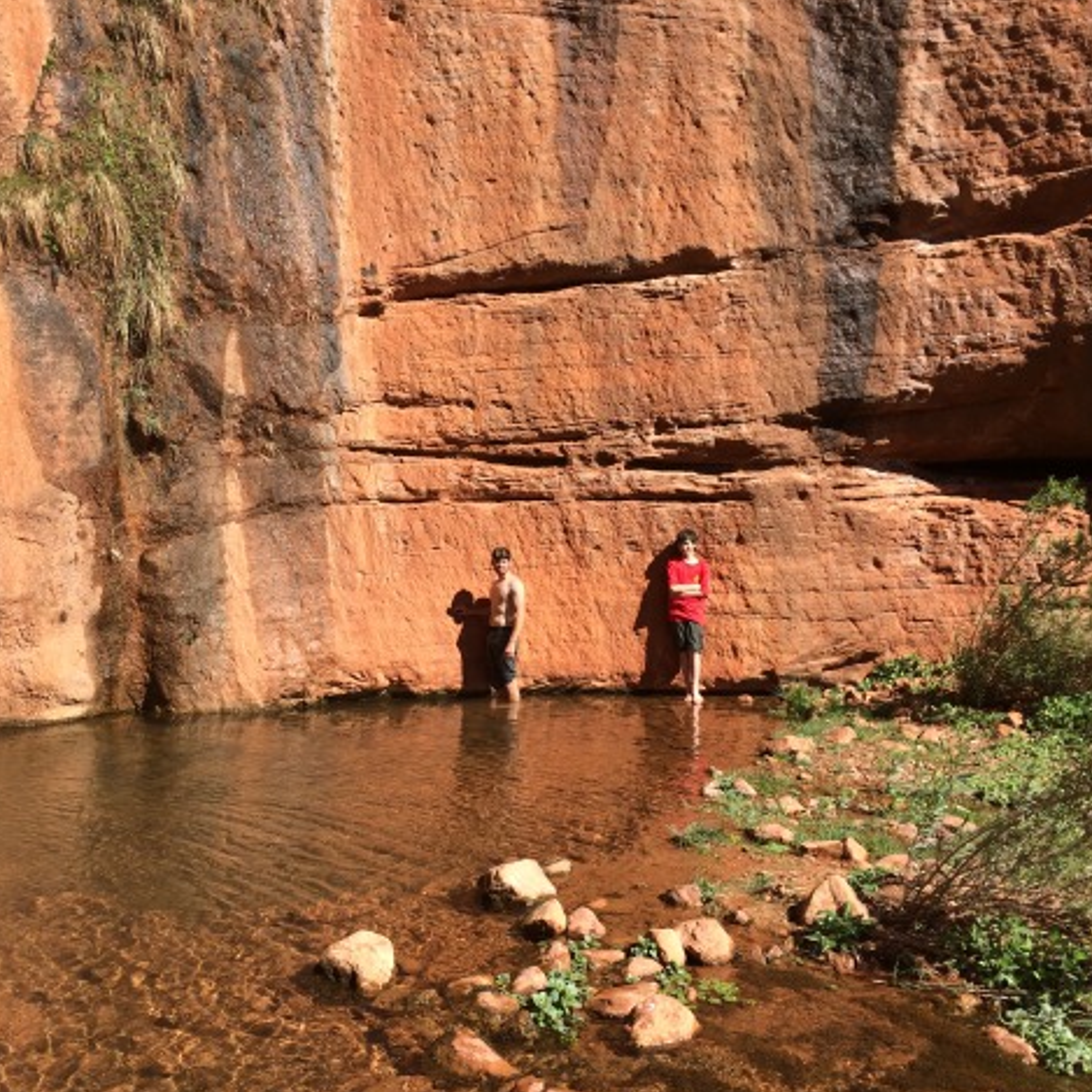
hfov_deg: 46.9
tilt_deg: -4.7
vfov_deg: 47.2
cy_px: 552
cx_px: 431
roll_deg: +0.4
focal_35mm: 35
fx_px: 1249
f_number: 2.2
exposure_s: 1/1414
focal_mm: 4.15
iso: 32
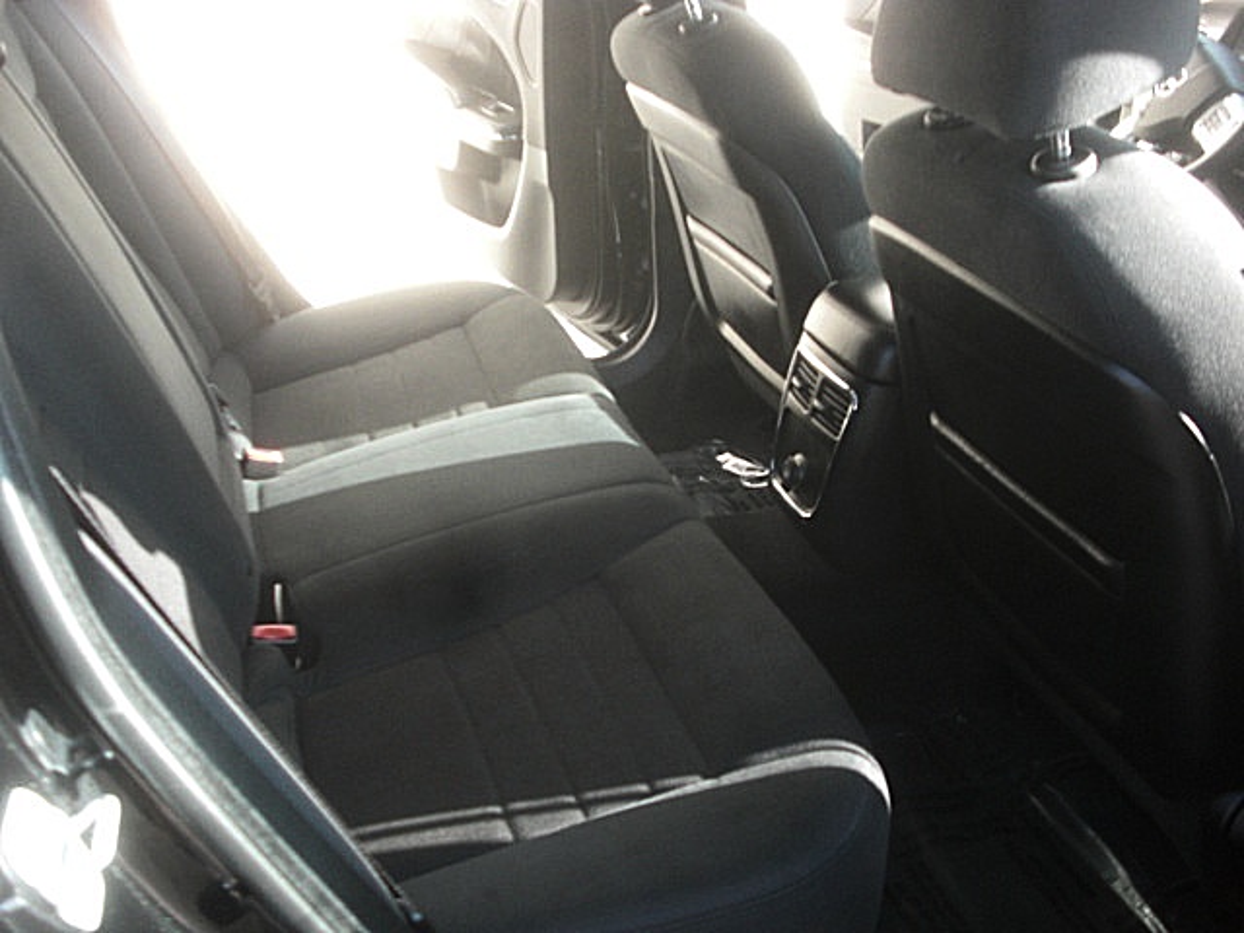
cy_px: 466
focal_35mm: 43
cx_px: 622
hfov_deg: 43.9
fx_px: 1545
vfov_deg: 33.6
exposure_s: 1/125
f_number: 3.1
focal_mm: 7.6
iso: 200
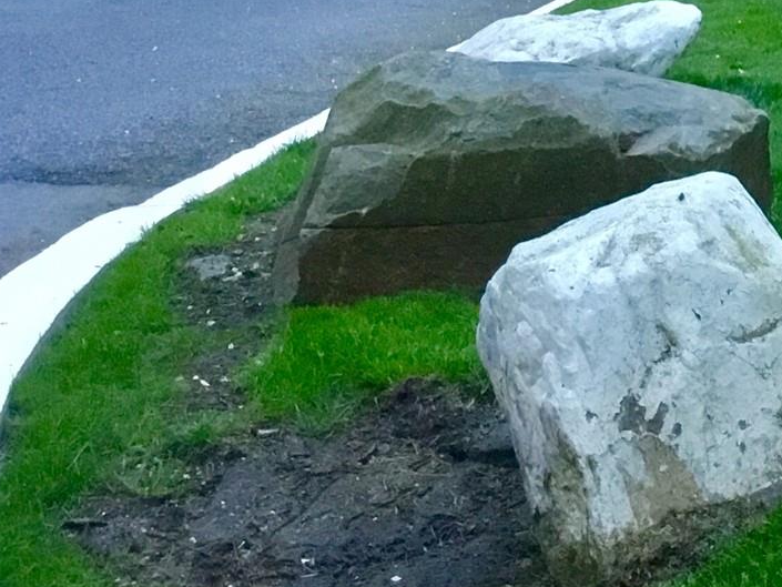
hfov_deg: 20.5
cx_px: 905
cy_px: -131
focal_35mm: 90
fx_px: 2034
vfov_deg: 15.8
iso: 200
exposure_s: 1/33
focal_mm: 3.3
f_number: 2.4
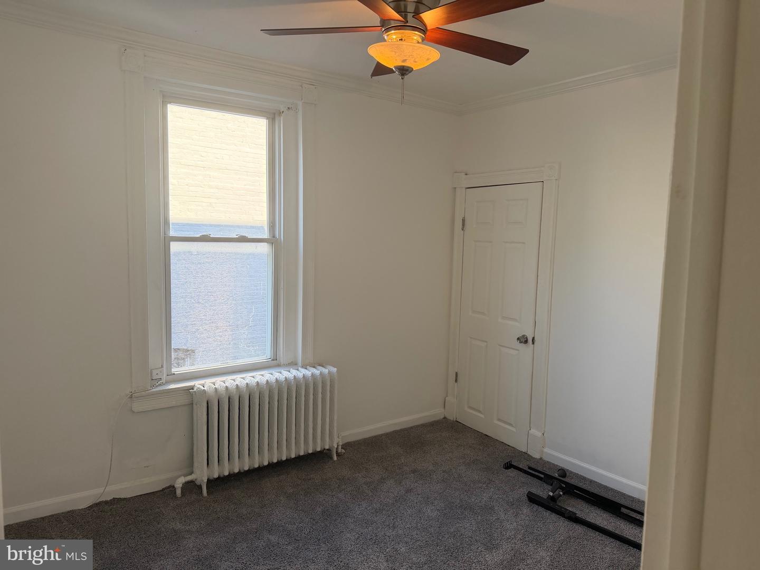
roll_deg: -0.6
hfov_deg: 71.6
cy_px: 285
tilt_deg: -5.1
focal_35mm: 24
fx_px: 527
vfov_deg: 56.8
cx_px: 380
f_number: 1.78
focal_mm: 6.76
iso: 160
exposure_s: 1/215
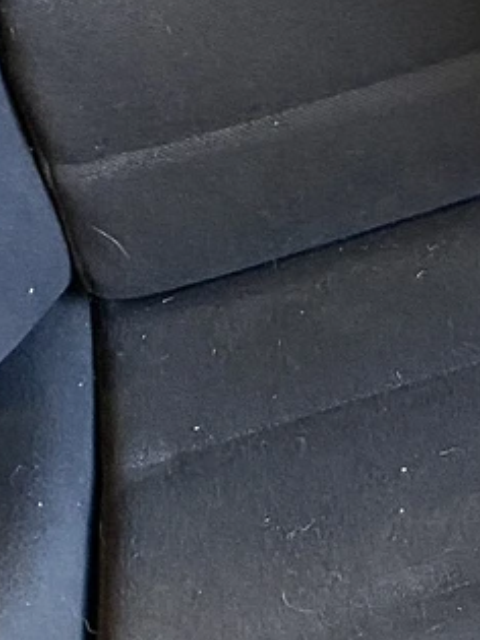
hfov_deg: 10.4
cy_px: -349
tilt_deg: -48.0
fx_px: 2442
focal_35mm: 132
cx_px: 913
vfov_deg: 13.9
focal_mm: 4.25
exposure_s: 1/60
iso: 125
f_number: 1.8
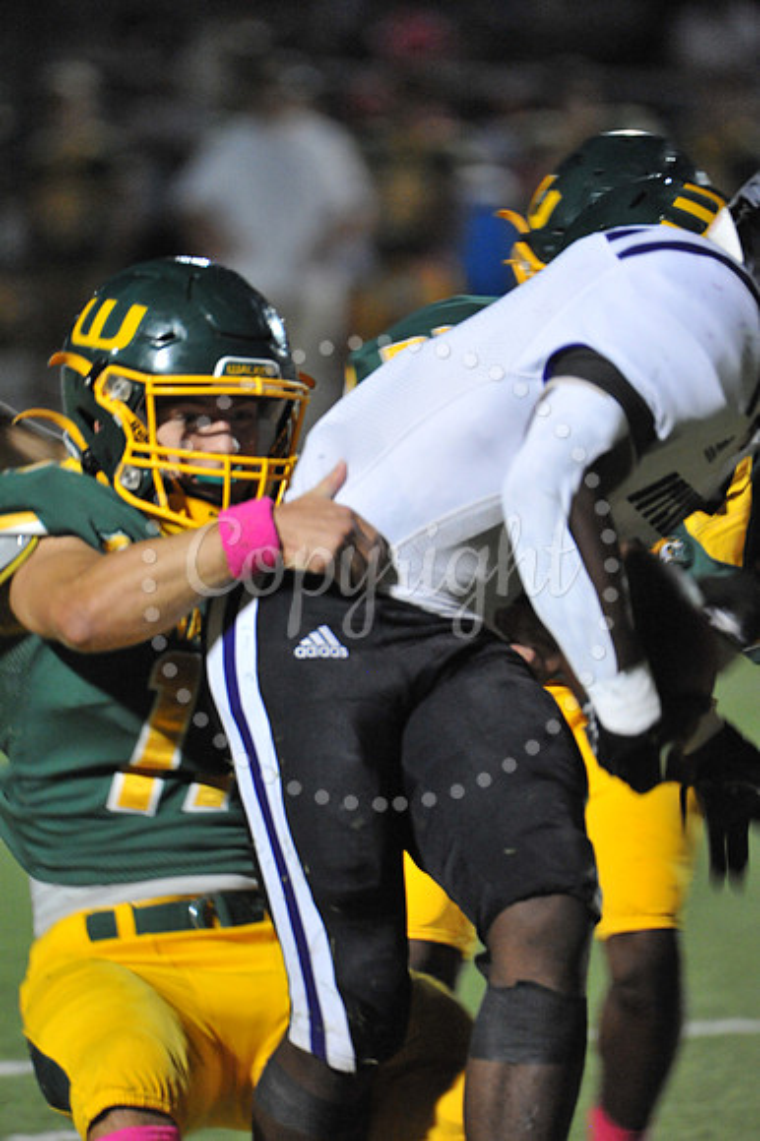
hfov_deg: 2.7
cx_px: 380
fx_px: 15851
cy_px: 570
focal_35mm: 500
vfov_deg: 4.1
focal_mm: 500
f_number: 7.1
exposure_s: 1/200
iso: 6400
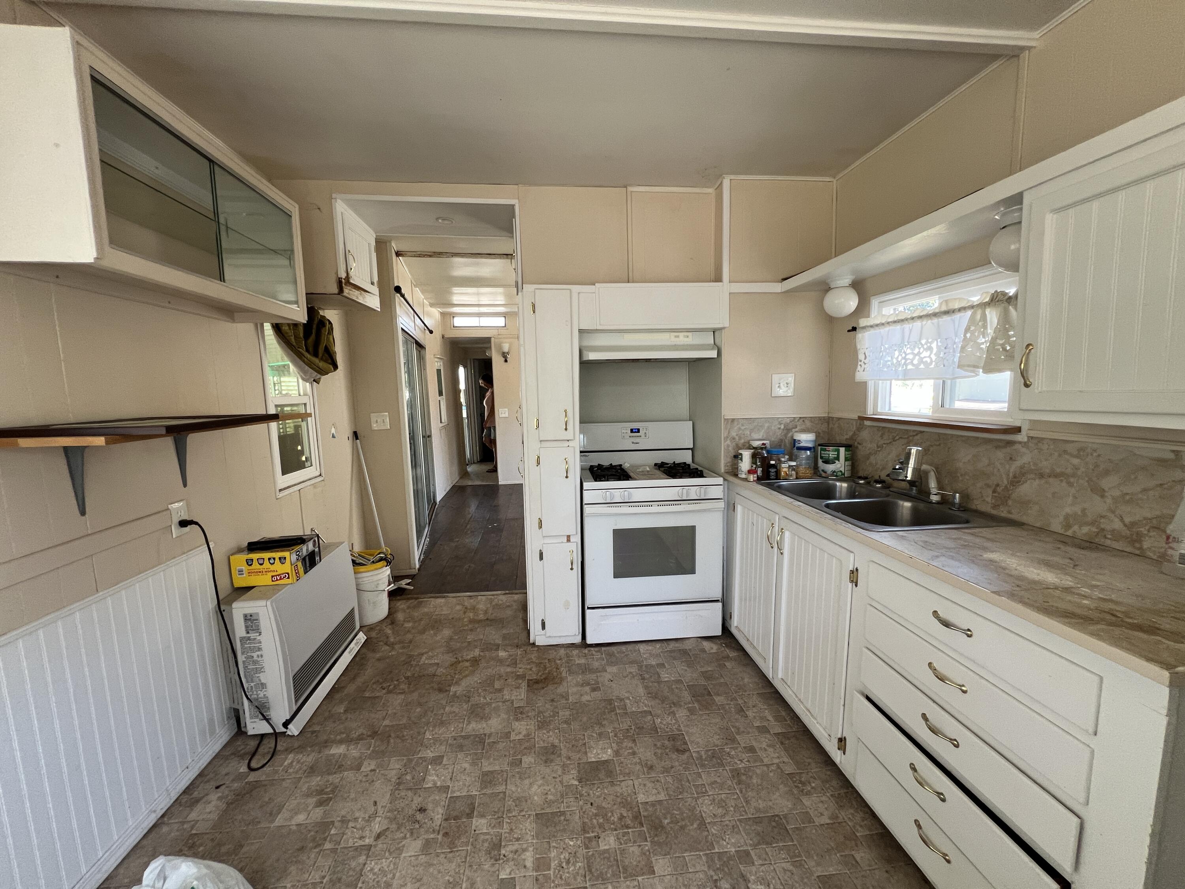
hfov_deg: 106.2
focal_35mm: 13
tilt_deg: -7.1
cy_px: 444
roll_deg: +0.0
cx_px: 592
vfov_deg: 89.9
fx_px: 445
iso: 125
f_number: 1.8
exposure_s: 1/99
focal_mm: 1.57
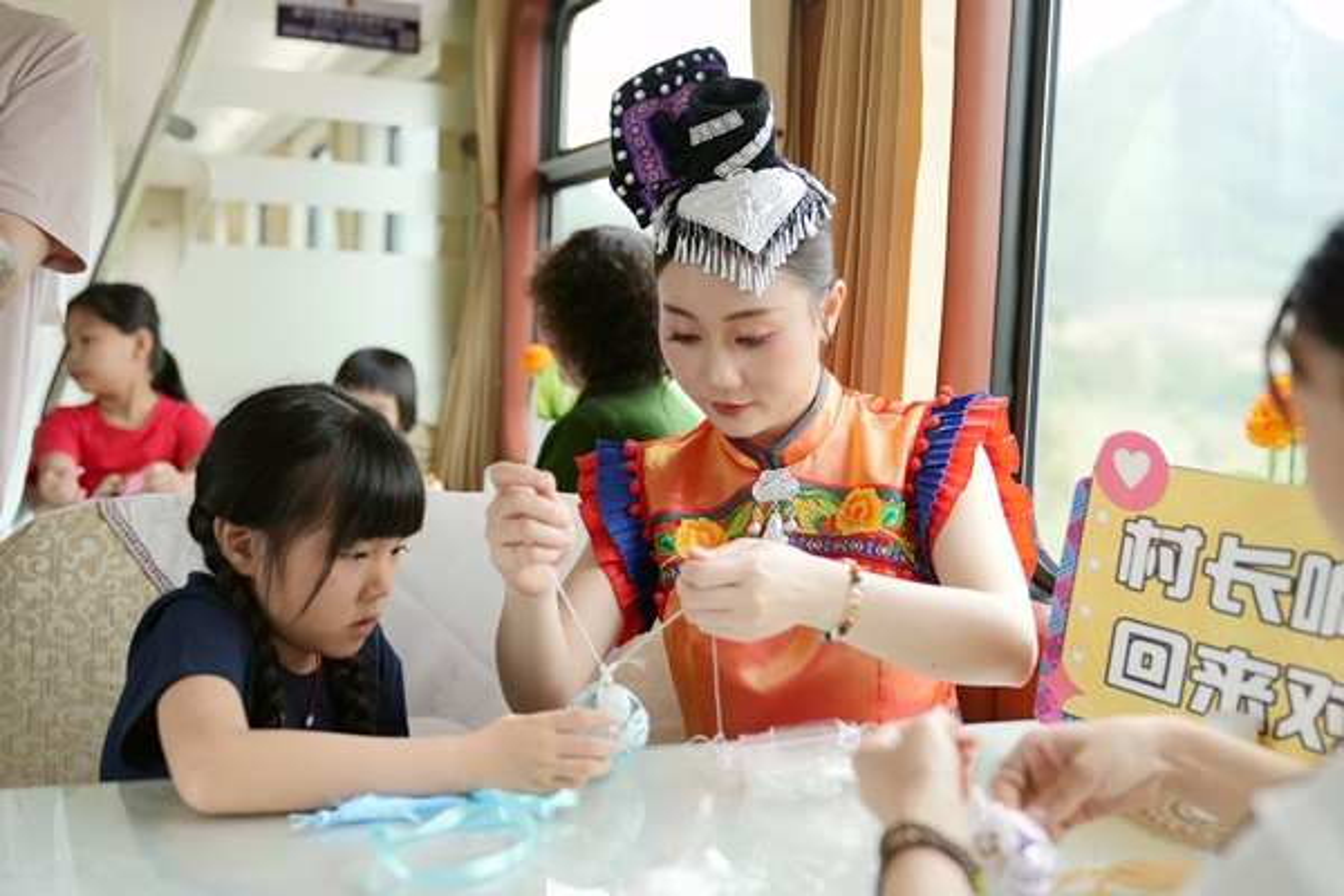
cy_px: 448
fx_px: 1493
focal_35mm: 40
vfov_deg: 33.4
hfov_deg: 48.5
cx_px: 672
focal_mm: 40
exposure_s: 1/125
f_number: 2.8
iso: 100
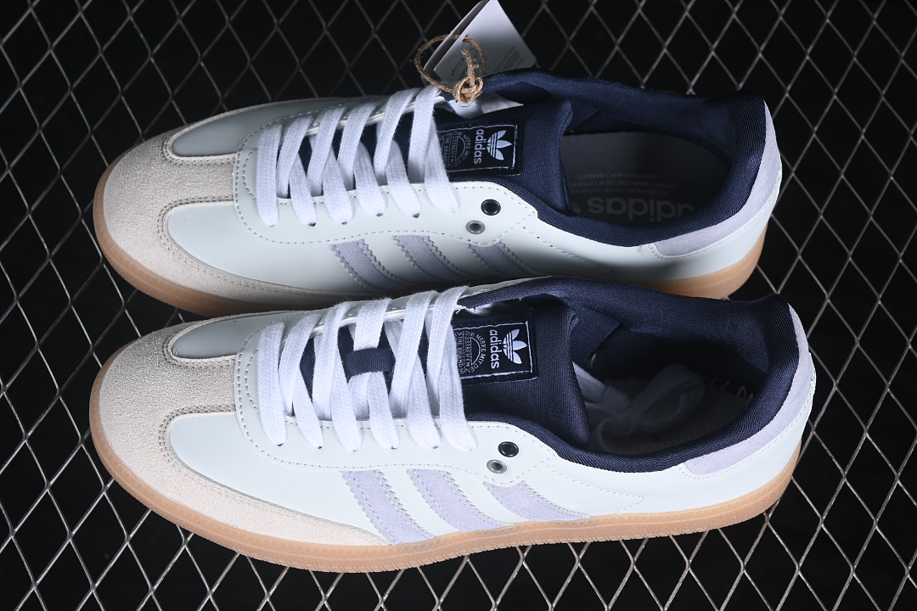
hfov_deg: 27.0
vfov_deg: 18.2
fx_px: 1910
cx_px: 458
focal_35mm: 75
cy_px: 306
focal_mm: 50
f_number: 7.1
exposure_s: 1/80
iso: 160
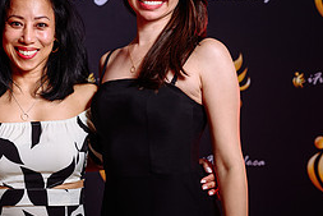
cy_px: 121
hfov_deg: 19.6
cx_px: -3
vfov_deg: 13.6
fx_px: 907
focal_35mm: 101
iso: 100
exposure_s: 1/160
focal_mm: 44
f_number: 3.5
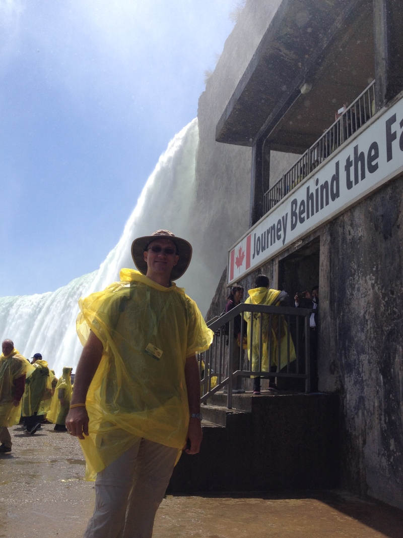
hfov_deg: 40.7
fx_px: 543
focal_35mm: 35
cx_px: 202
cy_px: 269
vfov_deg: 52.6
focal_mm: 4.28
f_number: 2.4
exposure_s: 1/2208
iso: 50
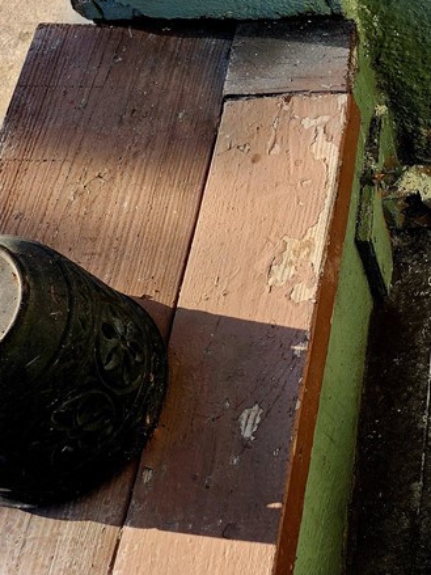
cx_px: 448
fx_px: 930
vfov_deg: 34.3
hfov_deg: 24.7
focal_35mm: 56
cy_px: 262
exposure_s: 1/909
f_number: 1.8
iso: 50
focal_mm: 5
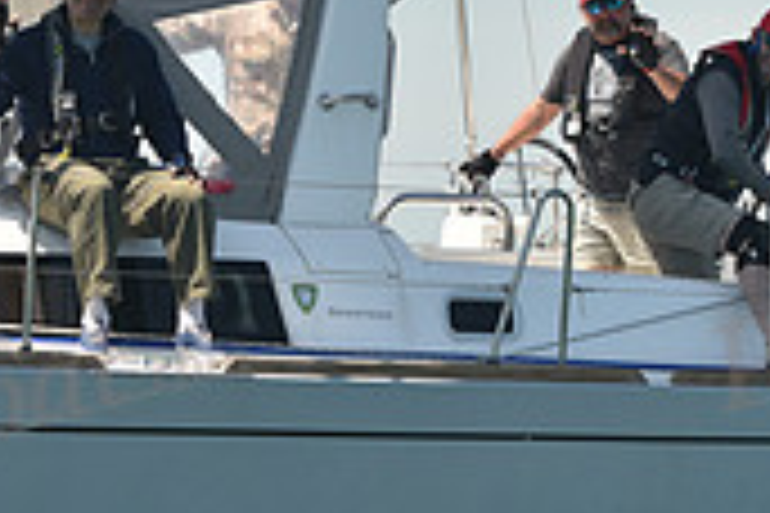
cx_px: 486
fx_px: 8683
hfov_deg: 5.1
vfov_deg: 3.4
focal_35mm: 406
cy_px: 124
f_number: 4.5
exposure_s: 1/800
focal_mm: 120
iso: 250
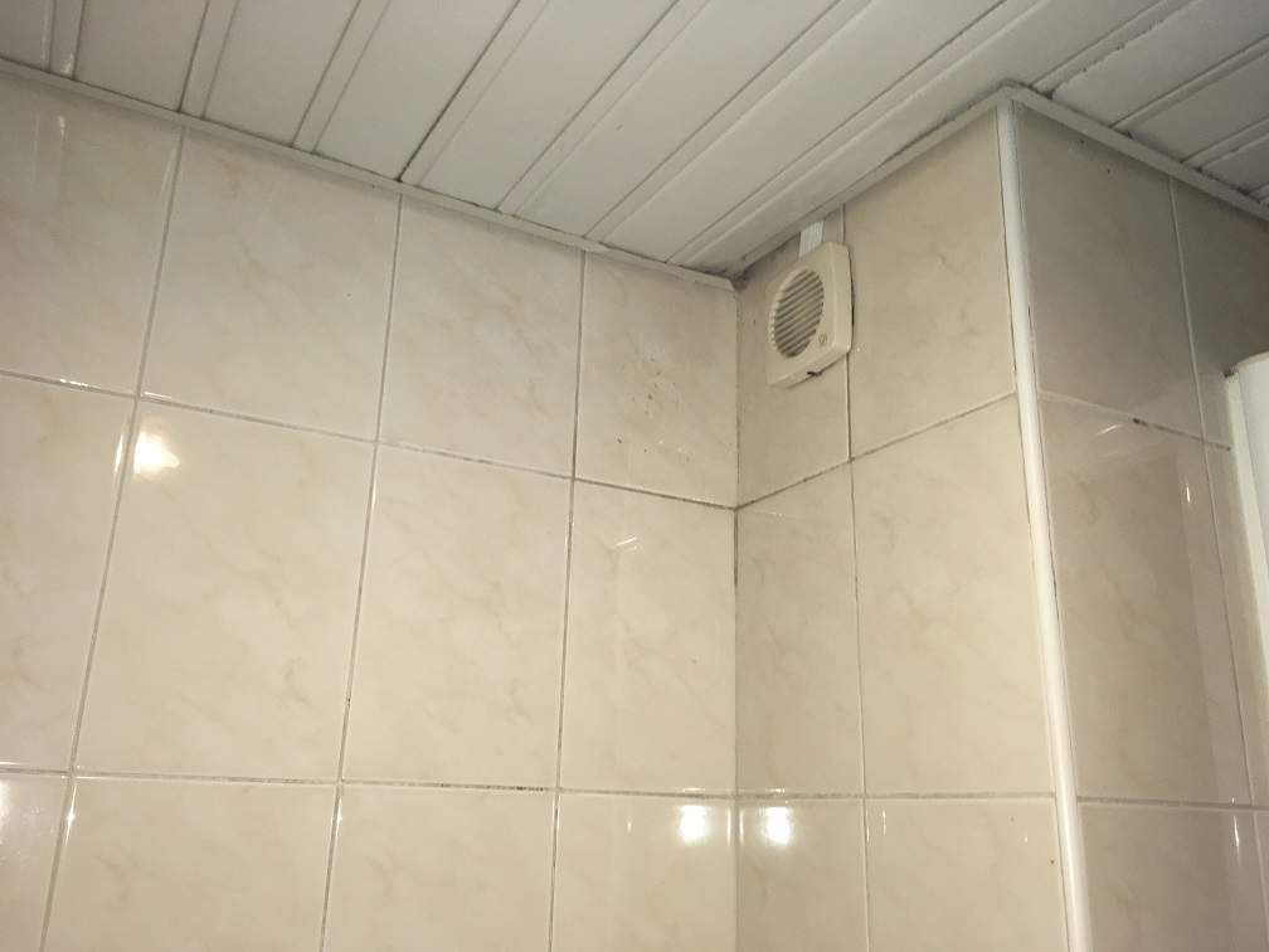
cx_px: 634
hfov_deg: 61.7
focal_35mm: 29
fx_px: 1063
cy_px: 476
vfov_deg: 48.2
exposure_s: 1/30
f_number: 2.2
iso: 50
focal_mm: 4.15
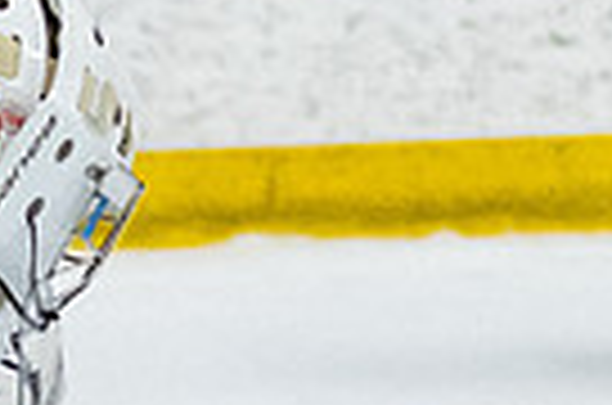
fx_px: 15739
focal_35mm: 928
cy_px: 473
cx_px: 1243
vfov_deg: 1.5
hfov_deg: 2.2
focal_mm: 70
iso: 4000
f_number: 2.8
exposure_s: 1/800
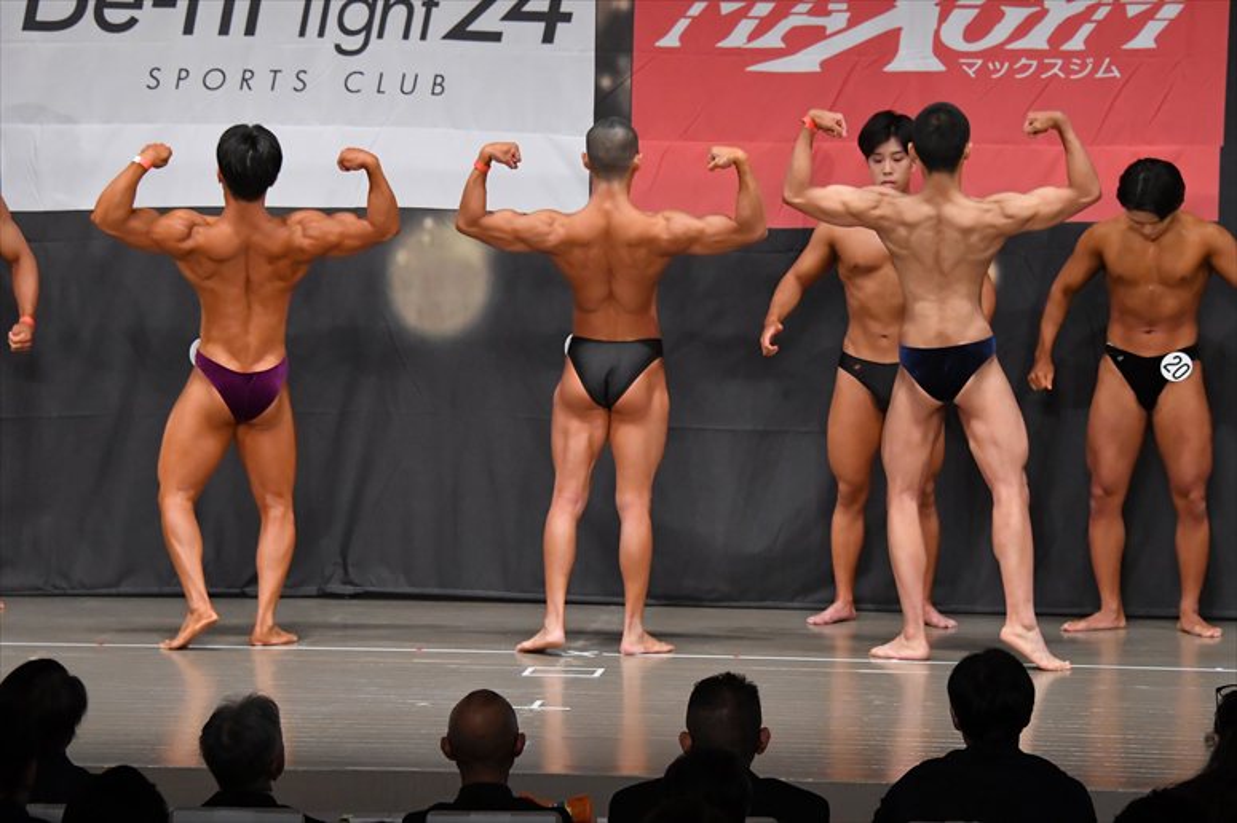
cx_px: 618
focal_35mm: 168
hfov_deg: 12.2
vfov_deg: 8.2
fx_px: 5770
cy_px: 412
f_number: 5.6
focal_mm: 112
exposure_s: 1/400
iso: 5000
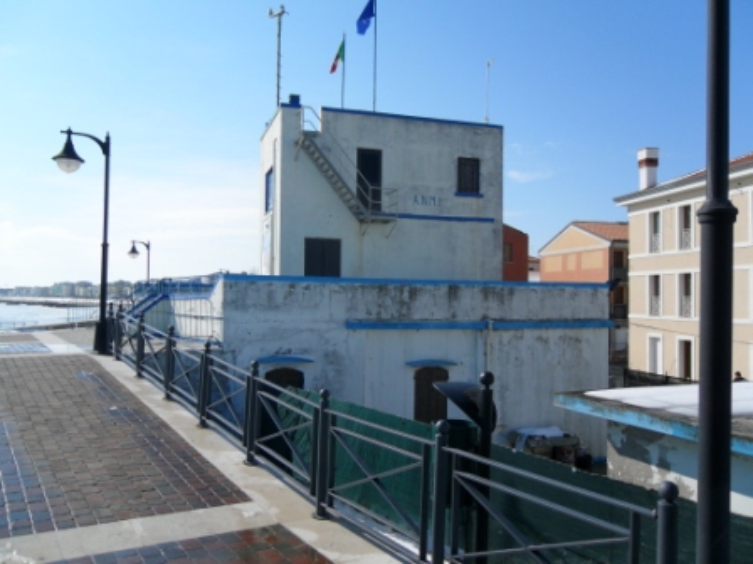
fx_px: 609
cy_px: 282
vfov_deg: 49.7
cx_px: 376
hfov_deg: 63.4
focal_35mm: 28
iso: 80
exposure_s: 1/250
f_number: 9.5
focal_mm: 5
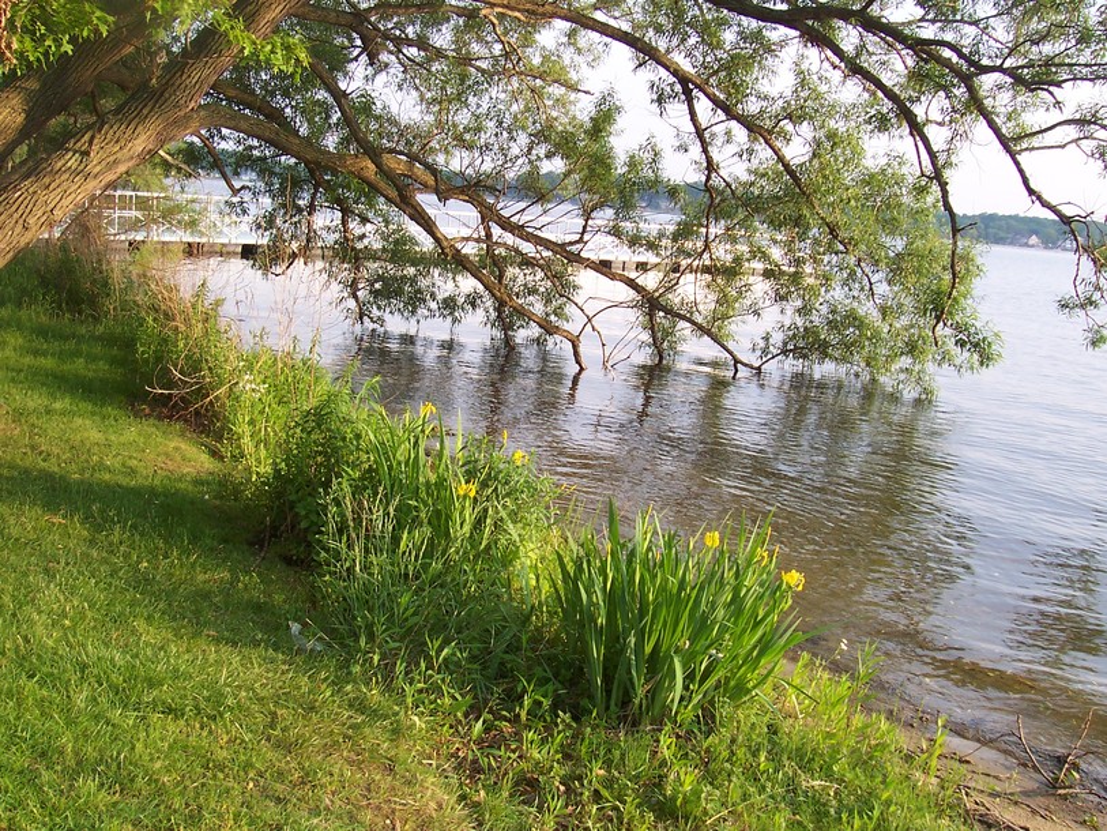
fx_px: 1183
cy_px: 416
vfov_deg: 38.7
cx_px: 554
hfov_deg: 50.1
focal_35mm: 37
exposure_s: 1/180
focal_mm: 5.6
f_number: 5.6
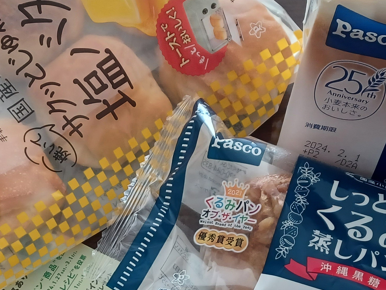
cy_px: 247
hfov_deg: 31.7
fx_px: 680
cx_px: 207
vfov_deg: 23.5
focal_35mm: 61
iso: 320
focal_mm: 4.6
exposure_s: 1/50
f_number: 1.8
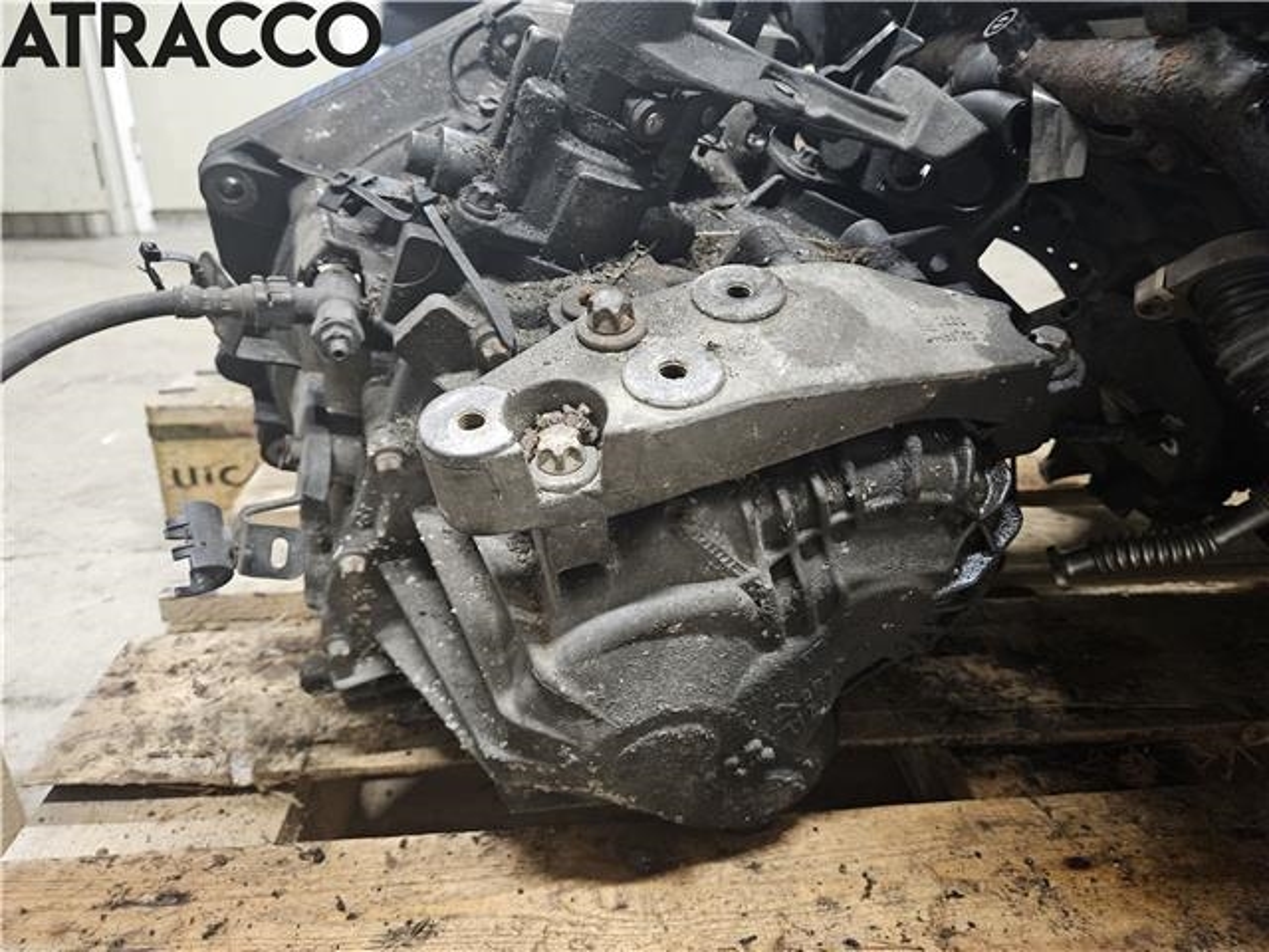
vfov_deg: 58.9
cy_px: 476
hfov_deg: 73.9
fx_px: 843
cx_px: 634
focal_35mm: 23
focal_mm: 5.4
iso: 640
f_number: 1.8
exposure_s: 1/33
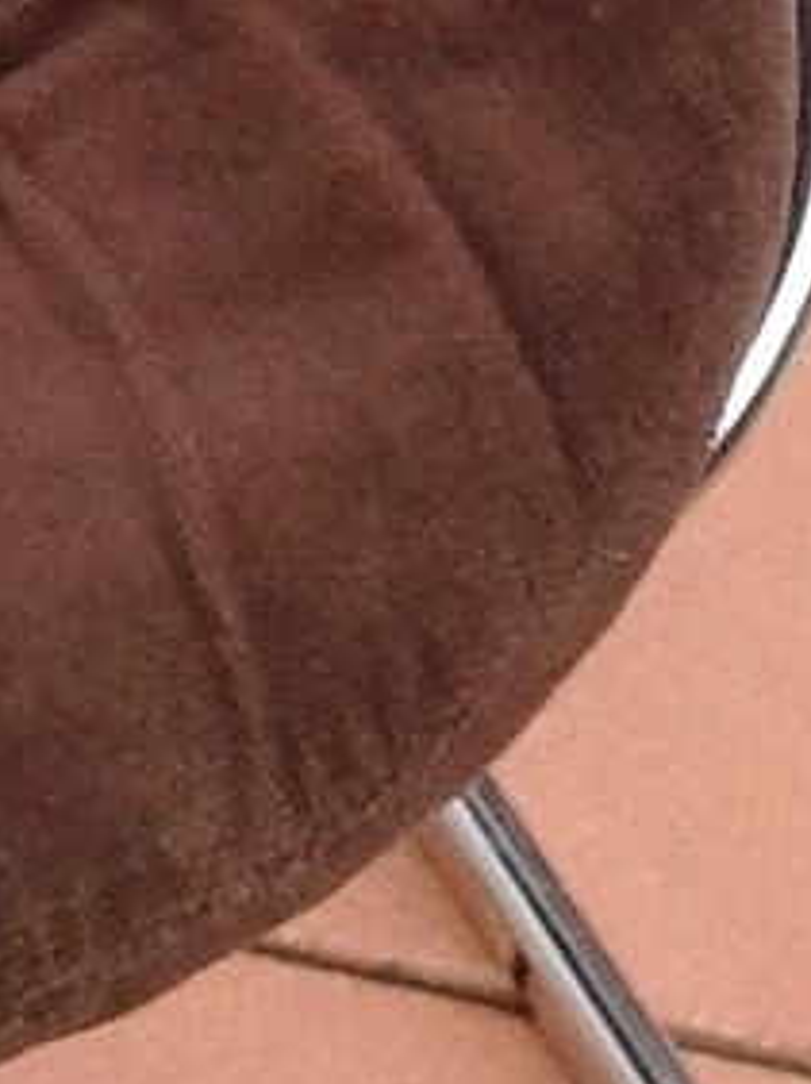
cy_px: -1664
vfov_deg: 7.4
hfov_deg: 5.9
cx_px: -273
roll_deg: +6.2
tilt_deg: -40.0
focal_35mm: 248
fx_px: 7759
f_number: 2.4
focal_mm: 4.28
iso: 100
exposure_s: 1/120
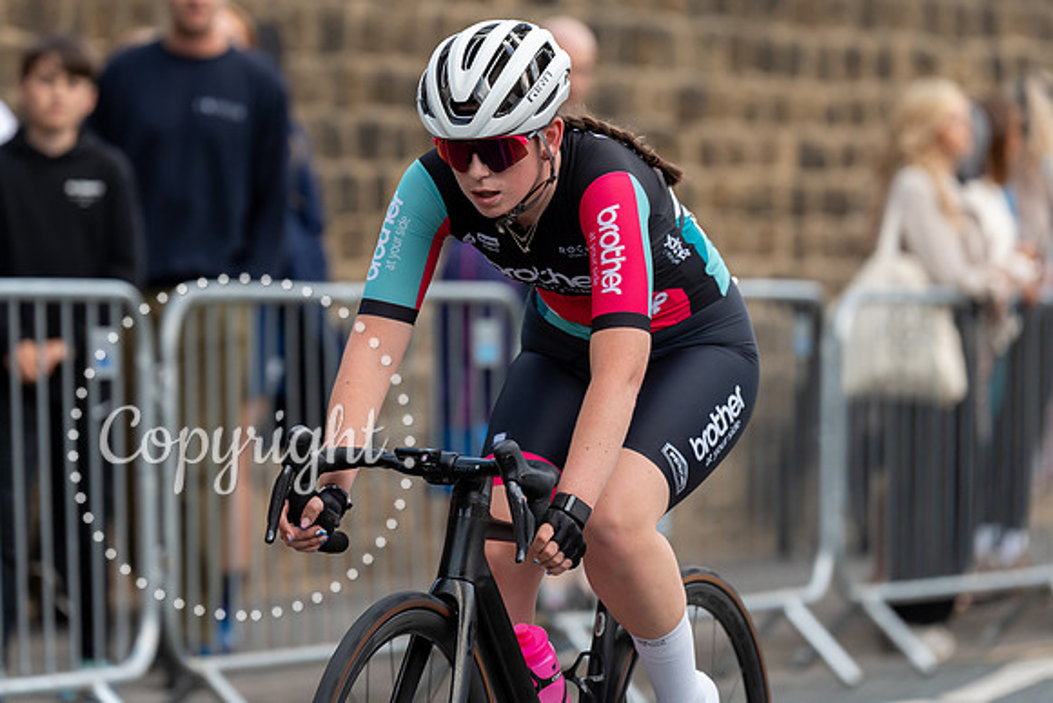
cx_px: 435
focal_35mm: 247
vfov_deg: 5.6
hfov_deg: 8.3
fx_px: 7225
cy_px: 234
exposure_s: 1/1000
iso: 640
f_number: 3.2
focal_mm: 185
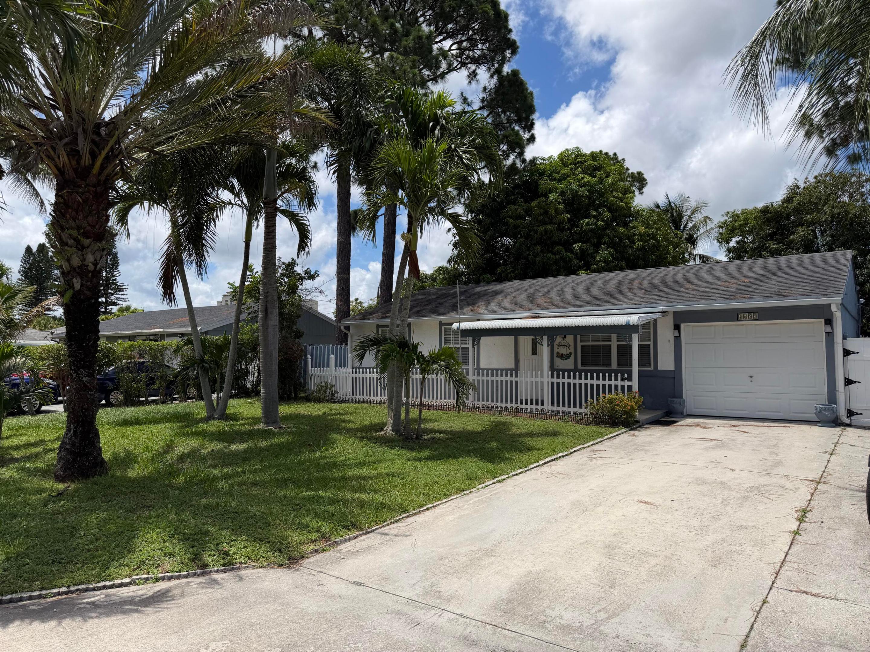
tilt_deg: +3.5
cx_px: 435
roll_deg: +0.0
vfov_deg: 56.8
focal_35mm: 24
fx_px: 603
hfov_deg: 71.6
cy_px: 326
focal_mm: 6.76
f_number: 1.78
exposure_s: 1/7353
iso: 80
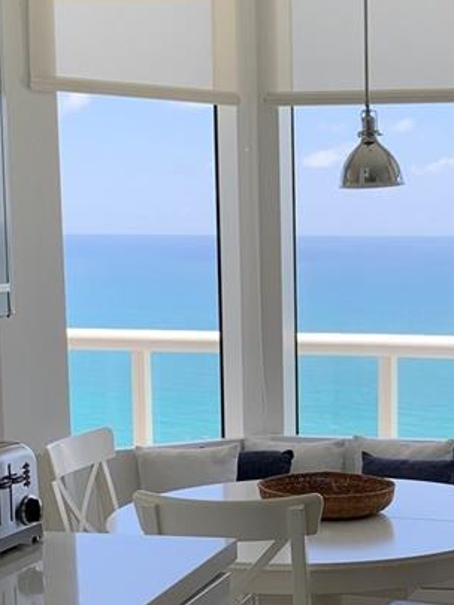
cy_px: 450
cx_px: 415
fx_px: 1346
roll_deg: +0.0
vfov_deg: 25.1
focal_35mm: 77
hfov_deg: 18.8
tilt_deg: -8.1
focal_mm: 4.25
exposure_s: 1/297
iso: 25
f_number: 1.8
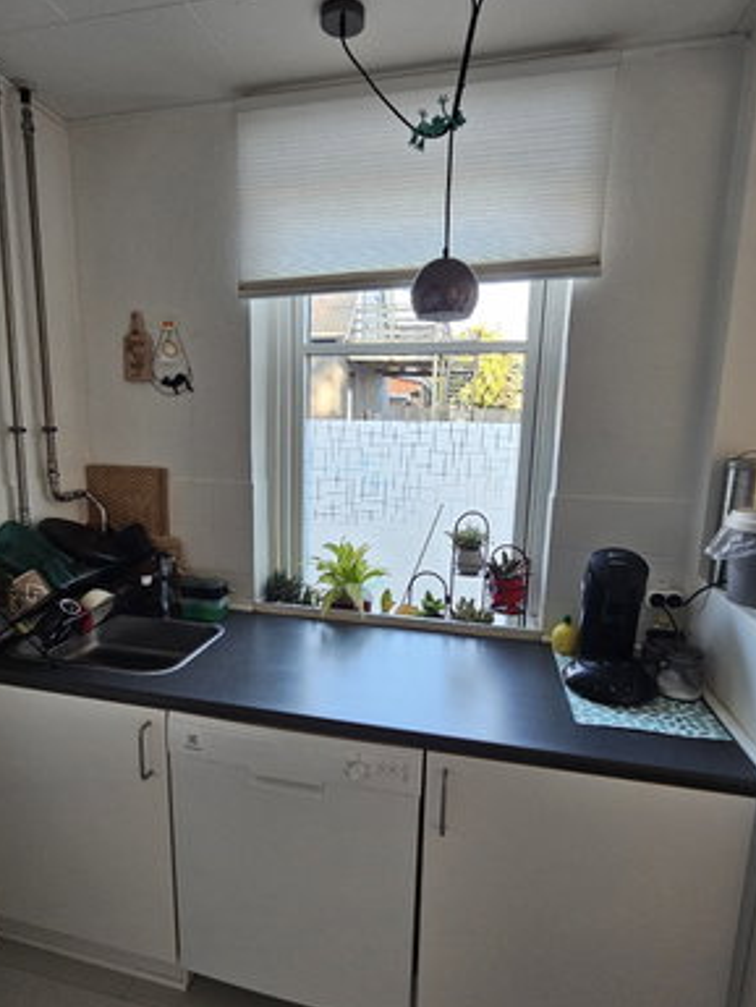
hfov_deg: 71.4
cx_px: 340
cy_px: 517
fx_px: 524
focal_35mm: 18
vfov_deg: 87.7
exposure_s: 1/50
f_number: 2.2
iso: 250
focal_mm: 2.2
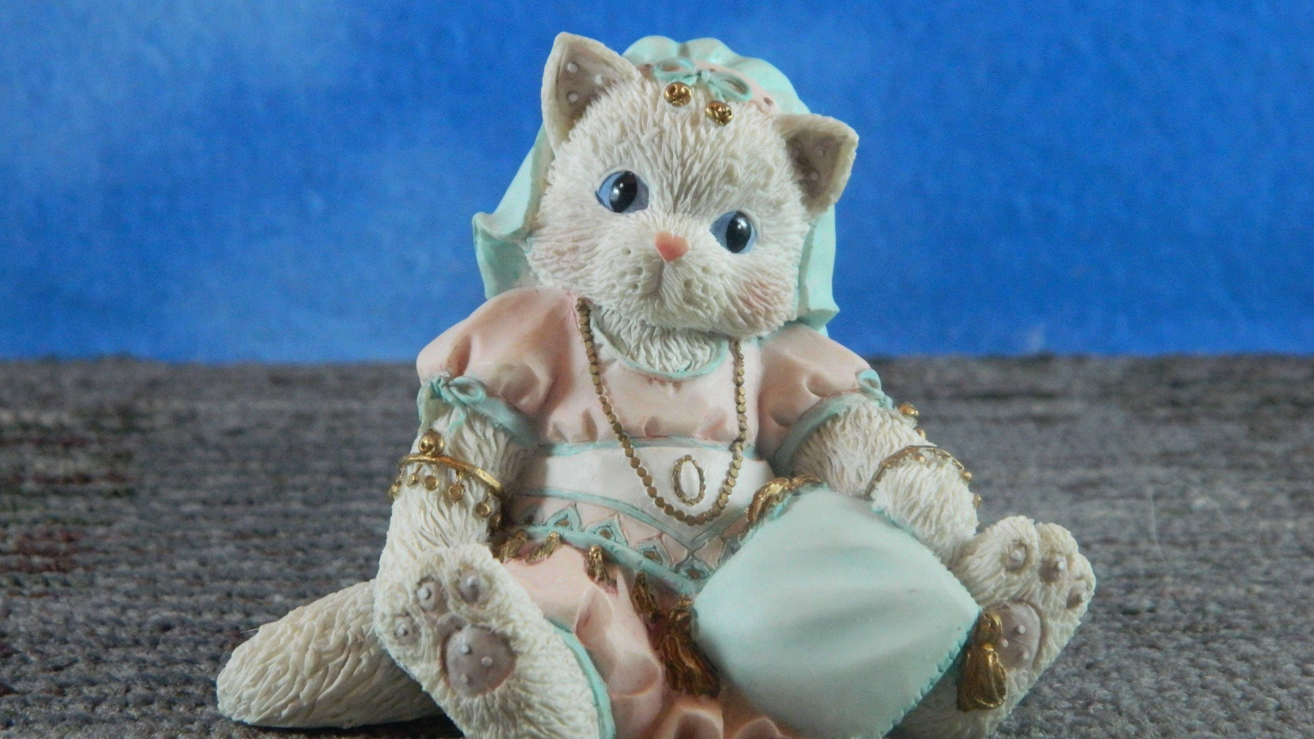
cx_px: 658
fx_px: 3205
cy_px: 344
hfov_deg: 23.2
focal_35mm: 92
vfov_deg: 13.2
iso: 400
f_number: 4.2
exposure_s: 1/40
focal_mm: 15.1
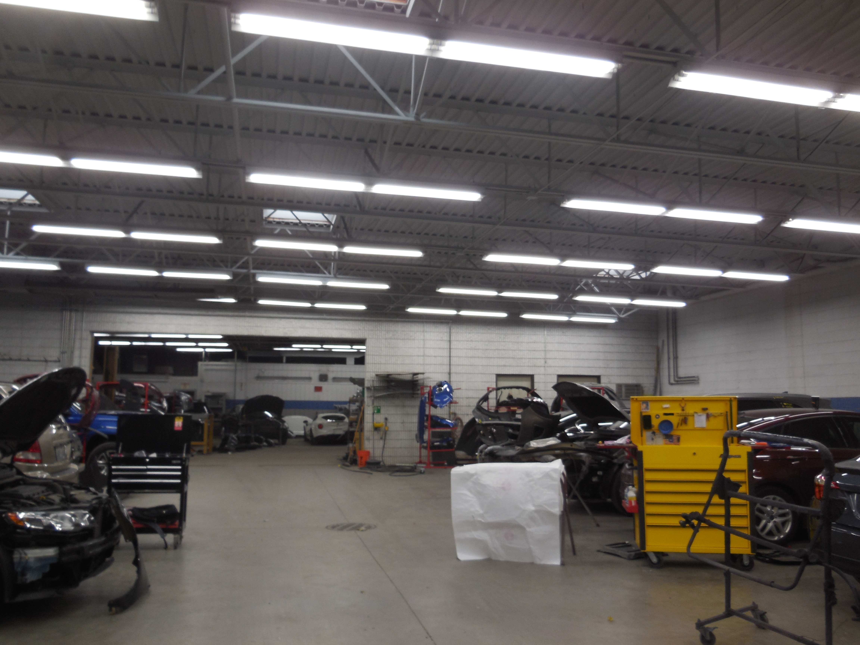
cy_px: 322
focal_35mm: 30
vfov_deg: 46.8
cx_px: 430
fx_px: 745
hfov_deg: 60.0
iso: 125
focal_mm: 5.3
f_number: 3.2
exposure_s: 1/50
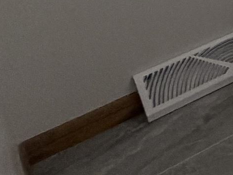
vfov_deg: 12.6
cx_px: 757
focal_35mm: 92
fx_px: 620
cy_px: -245
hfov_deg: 10.5
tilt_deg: -13.2
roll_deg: +0.3
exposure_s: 1/120
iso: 200
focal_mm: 2.22
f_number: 2.2
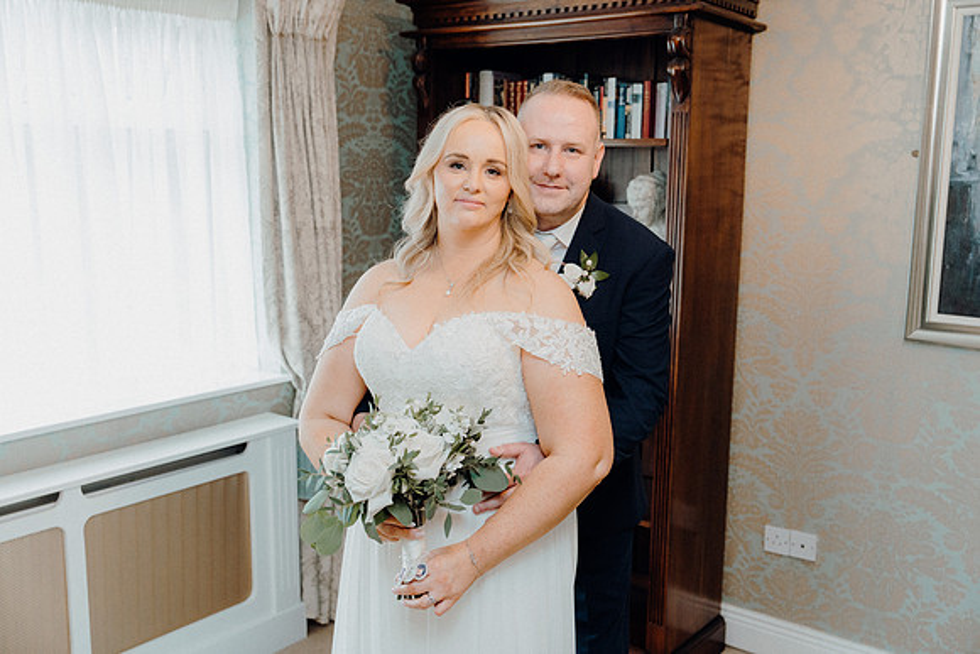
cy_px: 327
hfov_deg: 53.1
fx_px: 980
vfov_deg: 36.9
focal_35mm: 36
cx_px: 490
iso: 2000
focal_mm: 36
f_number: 3.5
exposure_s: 1/160
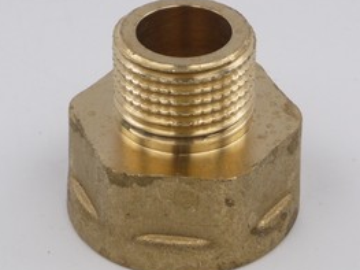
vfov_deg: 11.0
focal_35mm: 134
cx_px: 188
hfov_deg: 14.7
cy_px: 92
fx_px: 1393
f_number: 4.3
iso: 100
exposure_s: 1/640
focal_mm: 9.3
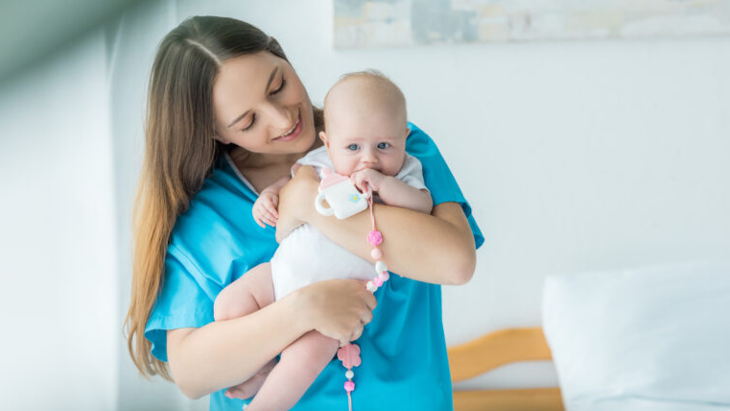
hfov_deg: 19.3
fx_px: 2149
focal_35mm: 111
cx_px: 364
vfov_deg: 10.9
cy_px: 186
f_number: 3.2
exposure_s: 1/320
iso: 320
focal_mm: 105
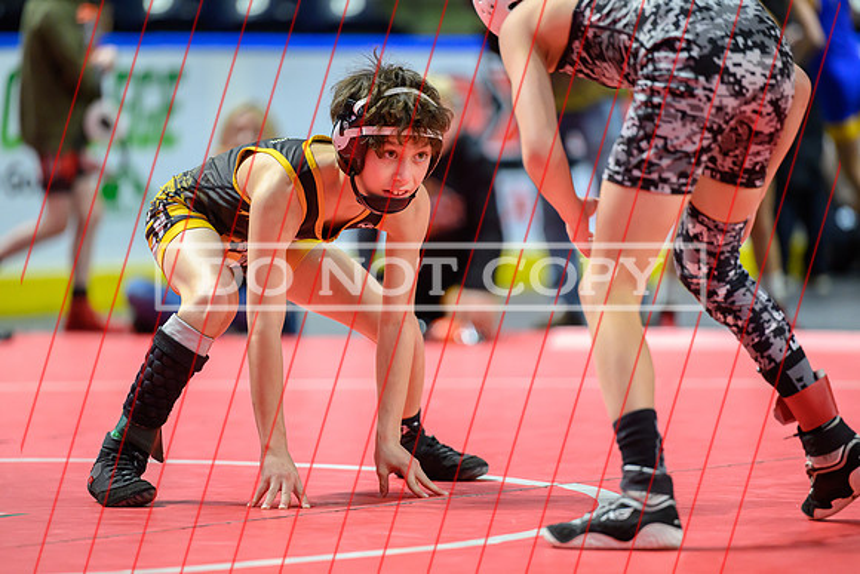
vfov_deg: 6.3
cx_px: 430
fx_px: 5190
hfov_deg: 9.5
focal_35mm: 217
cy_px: 287
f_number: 2.8
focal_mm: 200
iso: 4500
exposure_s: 1/800
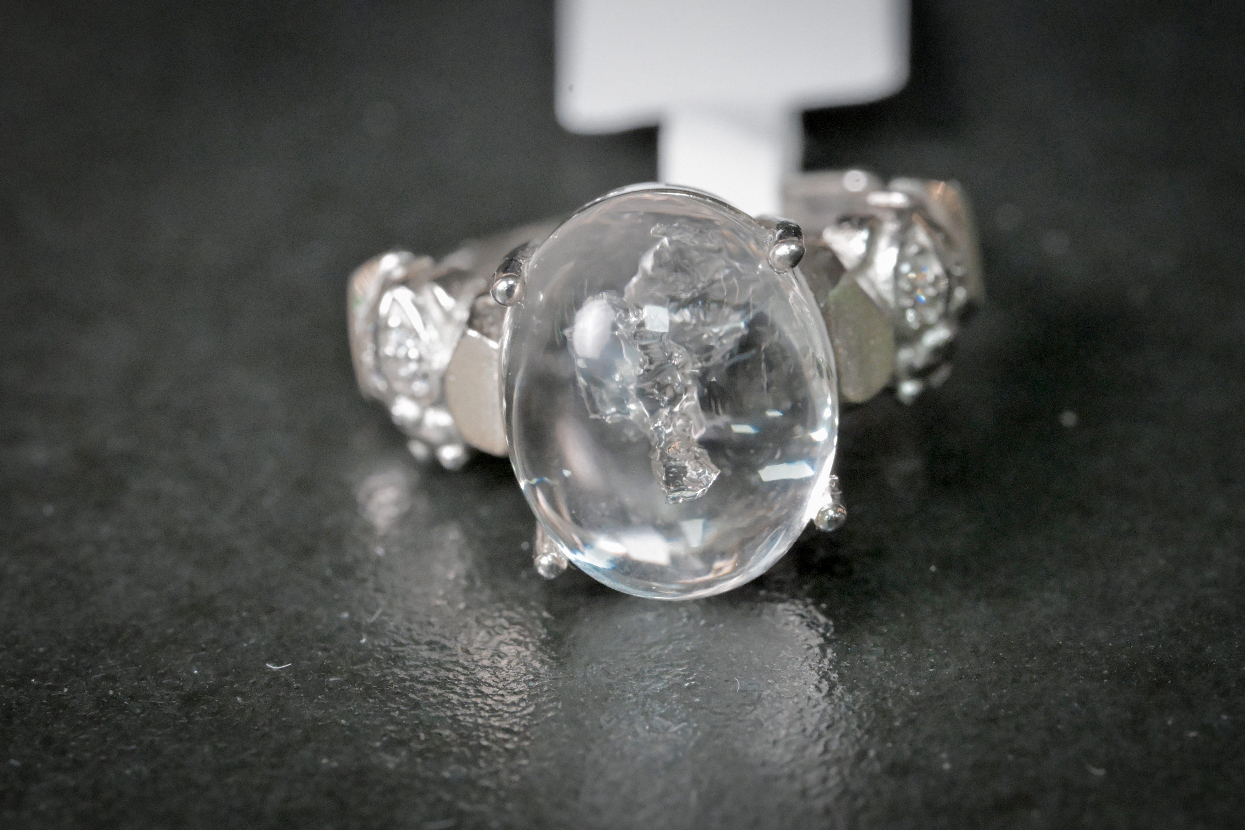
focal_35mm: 105
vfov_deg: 13.0
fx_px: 3631
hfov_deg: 19.5
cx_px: 622
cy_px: 415
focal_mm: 105
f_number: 16
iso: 10000
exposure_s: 1/125
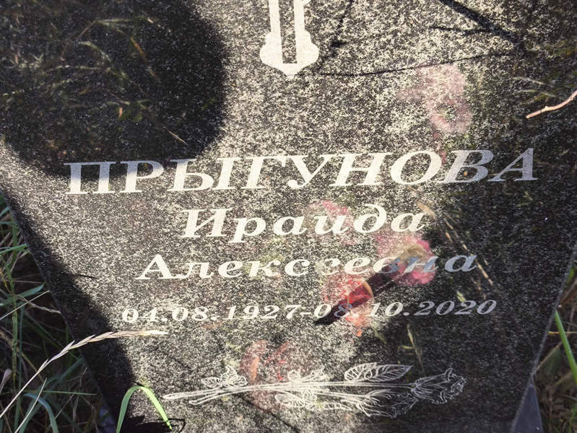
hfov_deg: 38.2
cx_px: 288
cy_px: 216
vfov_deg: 29.1
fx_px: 834
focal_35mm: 50
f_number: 1.7
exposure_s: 1/232
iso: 50
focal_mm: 4.71
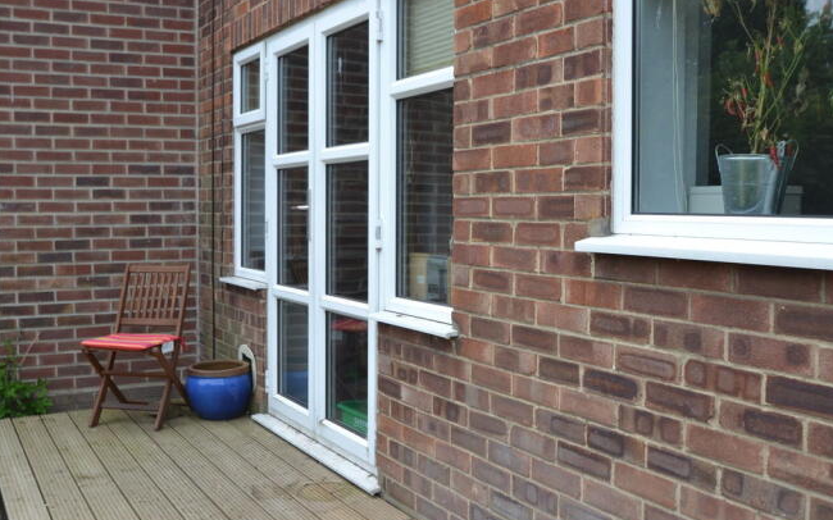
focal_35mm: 37
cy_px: 256
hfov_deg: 52.8
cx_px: 416
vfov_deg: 34.4
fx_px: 840
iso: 100
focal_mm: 24
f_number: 6.3
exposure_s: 1/160
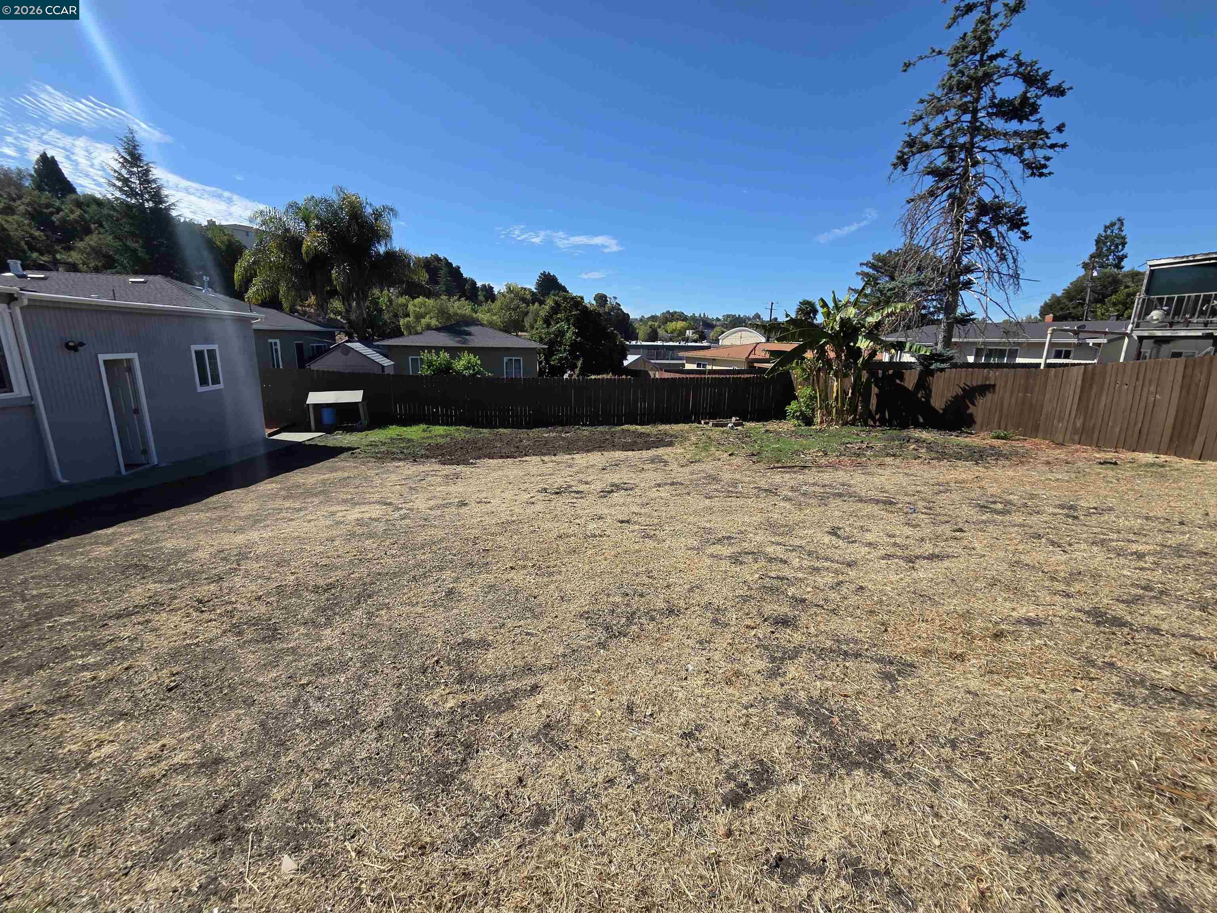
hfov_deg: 106.2
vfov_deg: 89.9
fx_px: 457
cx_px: 608
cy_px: 456
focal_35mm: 13
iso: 50
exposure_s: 1/2186
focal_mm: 2.2
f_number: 2.2
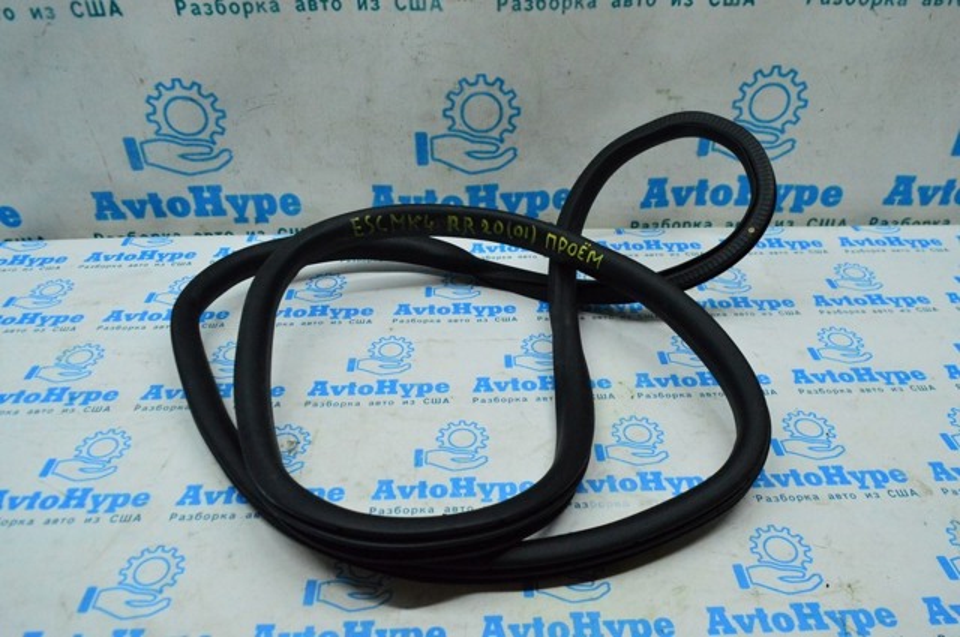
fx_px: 719
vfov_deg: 47.8
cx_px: 480
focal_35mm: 27
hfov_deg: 67.4
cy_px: 318
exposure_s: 1/640
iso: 6400
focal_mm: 18
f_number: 6.3
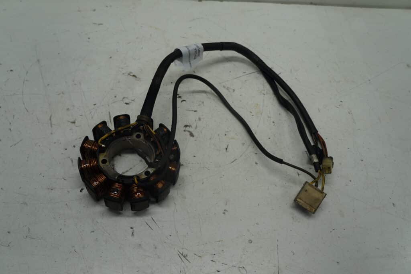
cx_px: 206
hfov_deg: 61.9
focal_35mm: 30
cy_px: 137
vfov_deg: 43.6
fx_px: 343
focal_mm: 20
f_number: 5
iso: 100
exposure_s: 1/80
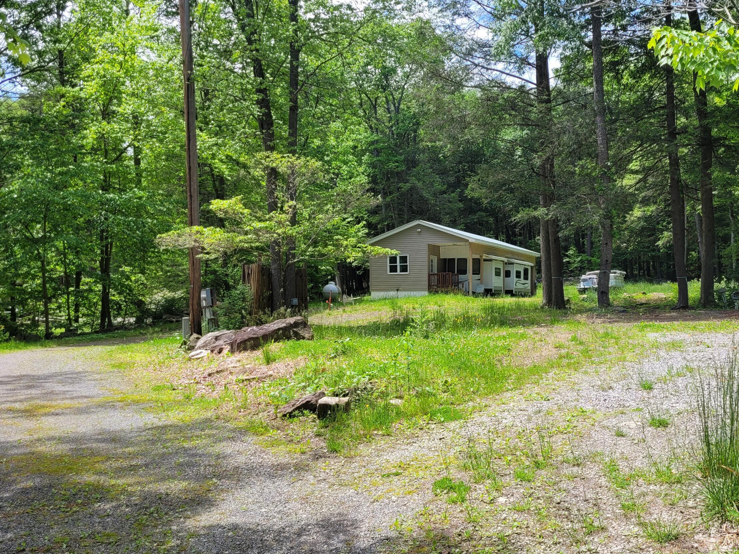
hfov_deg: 52.1
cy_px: 316
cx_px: 461
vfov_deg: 40.6
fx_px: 747
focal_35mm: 35
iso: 40
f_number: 1.8
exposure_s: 1/1202
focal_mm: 5.4
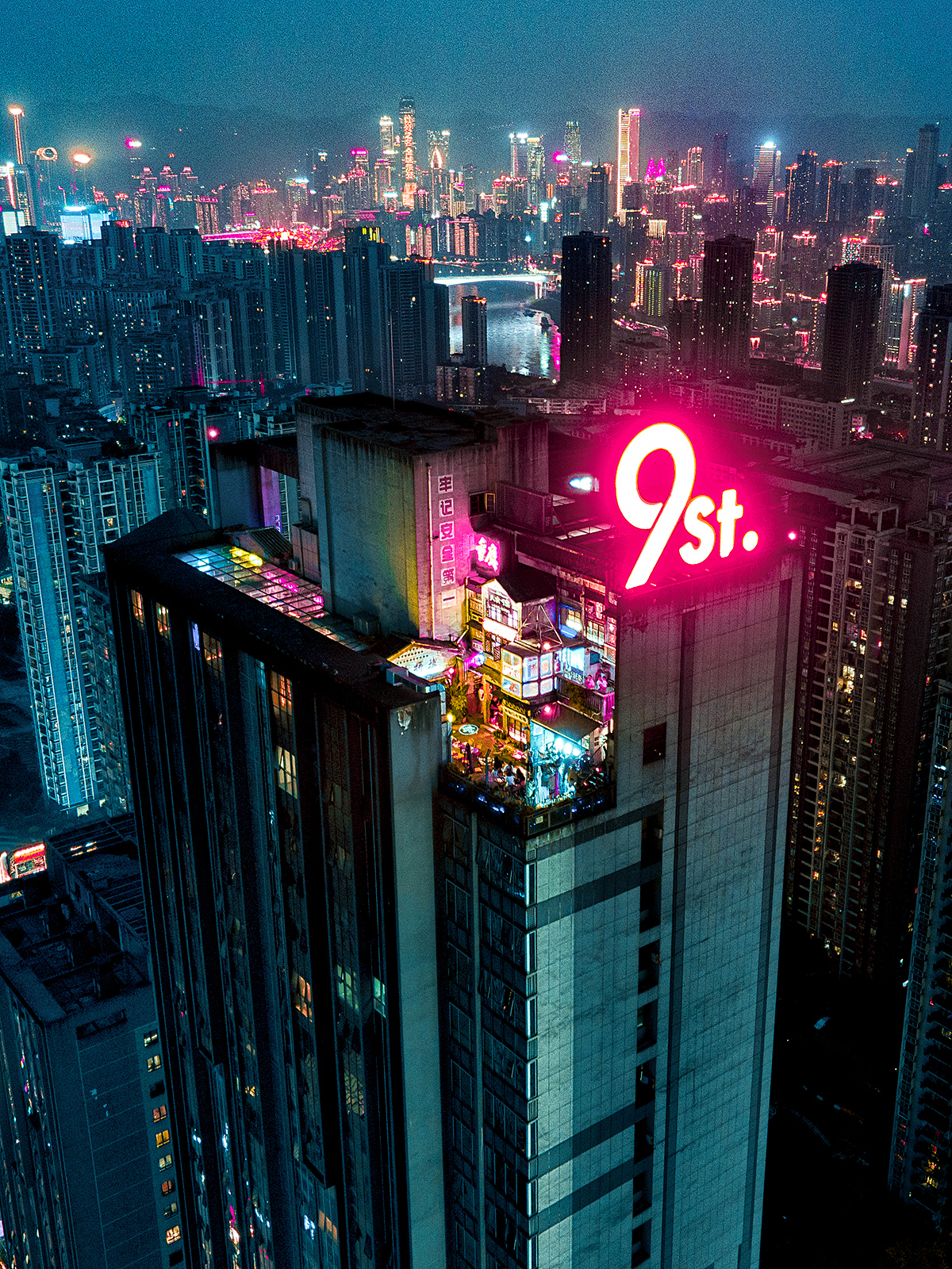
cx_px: 476
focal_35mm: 24
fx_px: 880
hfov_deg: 56.8
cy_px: 634
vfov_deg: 71.6
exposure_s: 1.3
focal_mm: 4.5
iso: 100
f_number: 2.8
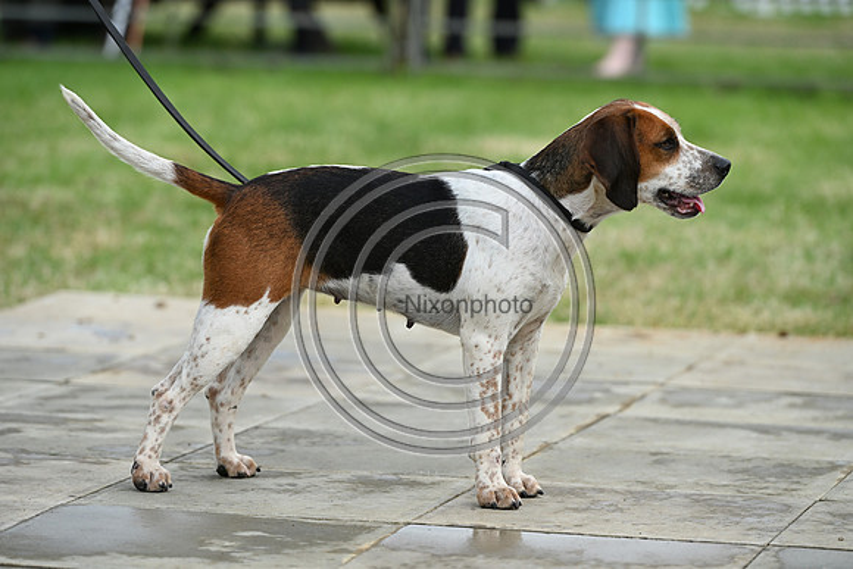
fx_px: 4147
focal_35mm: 175
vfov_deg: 7.9
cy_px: 284
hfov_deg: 11.7
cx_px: 426
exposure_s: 1/1000
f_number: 4.5
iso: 400
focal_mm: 175
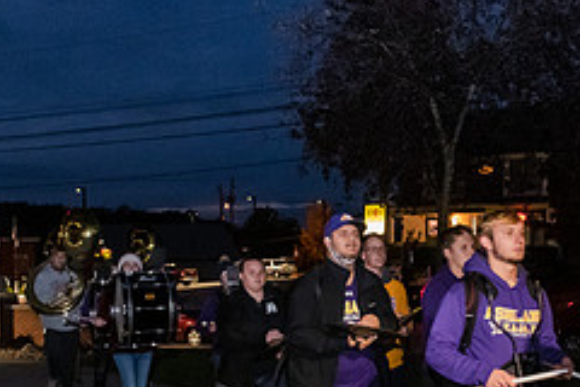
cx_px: 418
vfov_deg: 23.2
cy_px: 267
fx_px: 934
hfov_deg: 33.9
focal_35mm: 58
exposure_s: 1/60
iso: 8000
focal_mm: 24
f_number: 4.5
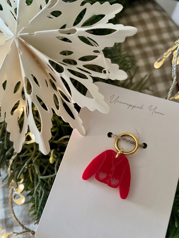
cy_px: 119
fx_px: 179
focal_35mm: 26
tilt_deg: -68.4
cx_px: 90
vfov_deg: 67.3
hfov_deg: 53.1
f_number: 1.6
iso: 320
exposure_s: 1/60
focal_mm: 4.2
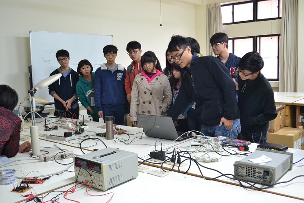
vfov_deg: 36.9
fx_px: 304
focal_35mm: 36
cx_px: 152
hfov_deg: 53.1
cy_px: 102
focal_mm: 24
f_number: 5
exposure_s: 1/25
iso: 800
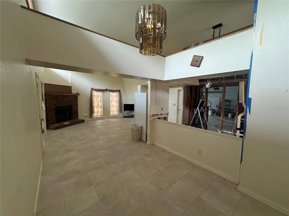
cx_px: 144
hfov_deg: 102.1
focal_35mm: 14
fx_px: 117
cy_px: 108
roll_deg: -0.7
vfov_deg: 85.7
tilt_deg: -6.1
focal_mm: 2.22
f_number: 2.2
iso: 400
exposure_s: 1/60
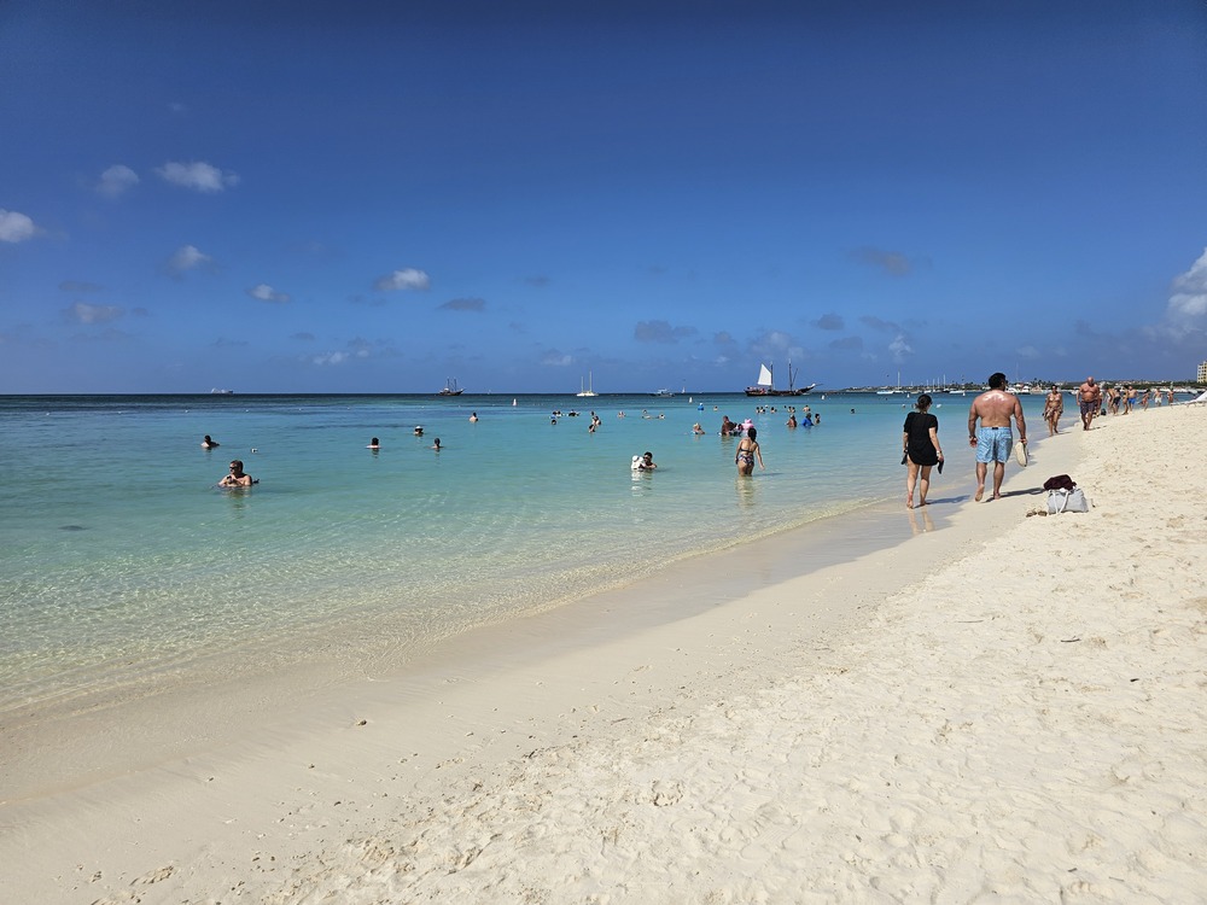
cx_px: 604
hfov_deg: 73.9
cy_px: 452
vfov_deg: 58.9
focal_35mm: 23
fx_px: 802
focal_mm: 6.3
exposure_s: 1/2430
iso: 10
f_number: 1.7
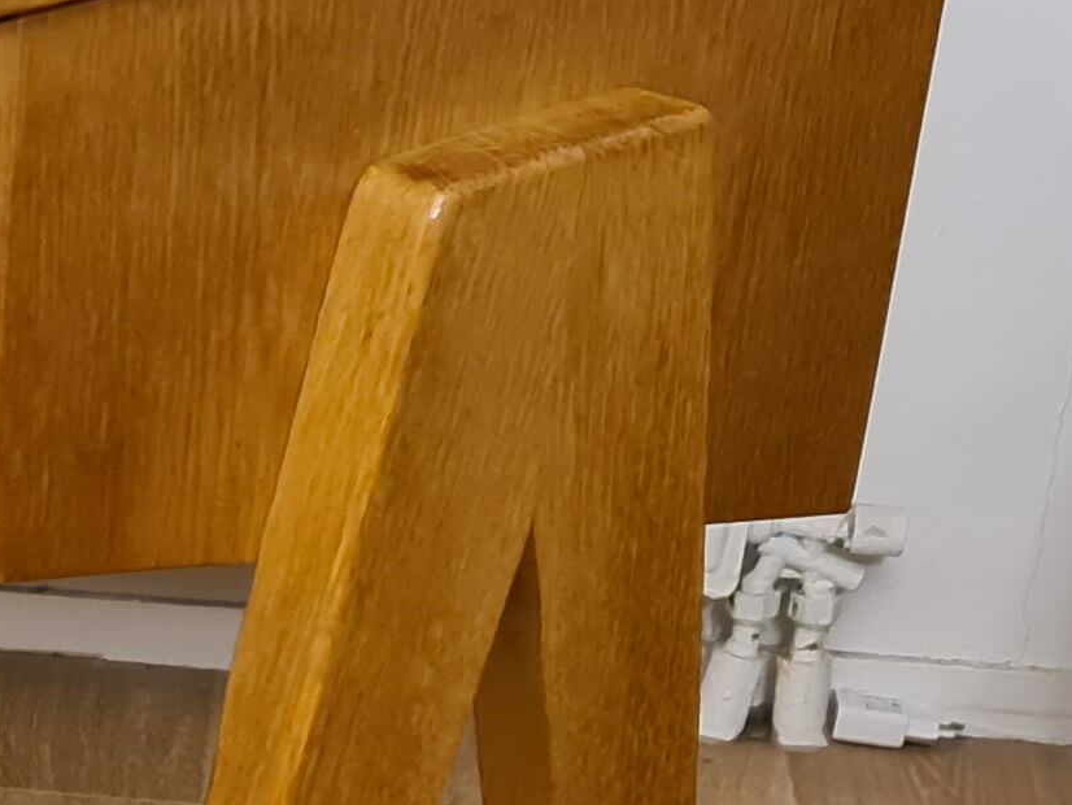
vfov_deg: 12.0
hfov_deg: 15.3
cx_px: -430
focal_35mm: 121
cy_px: 989
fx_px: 3748
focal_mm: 7
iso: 500
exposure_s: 1/33
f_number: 1.8
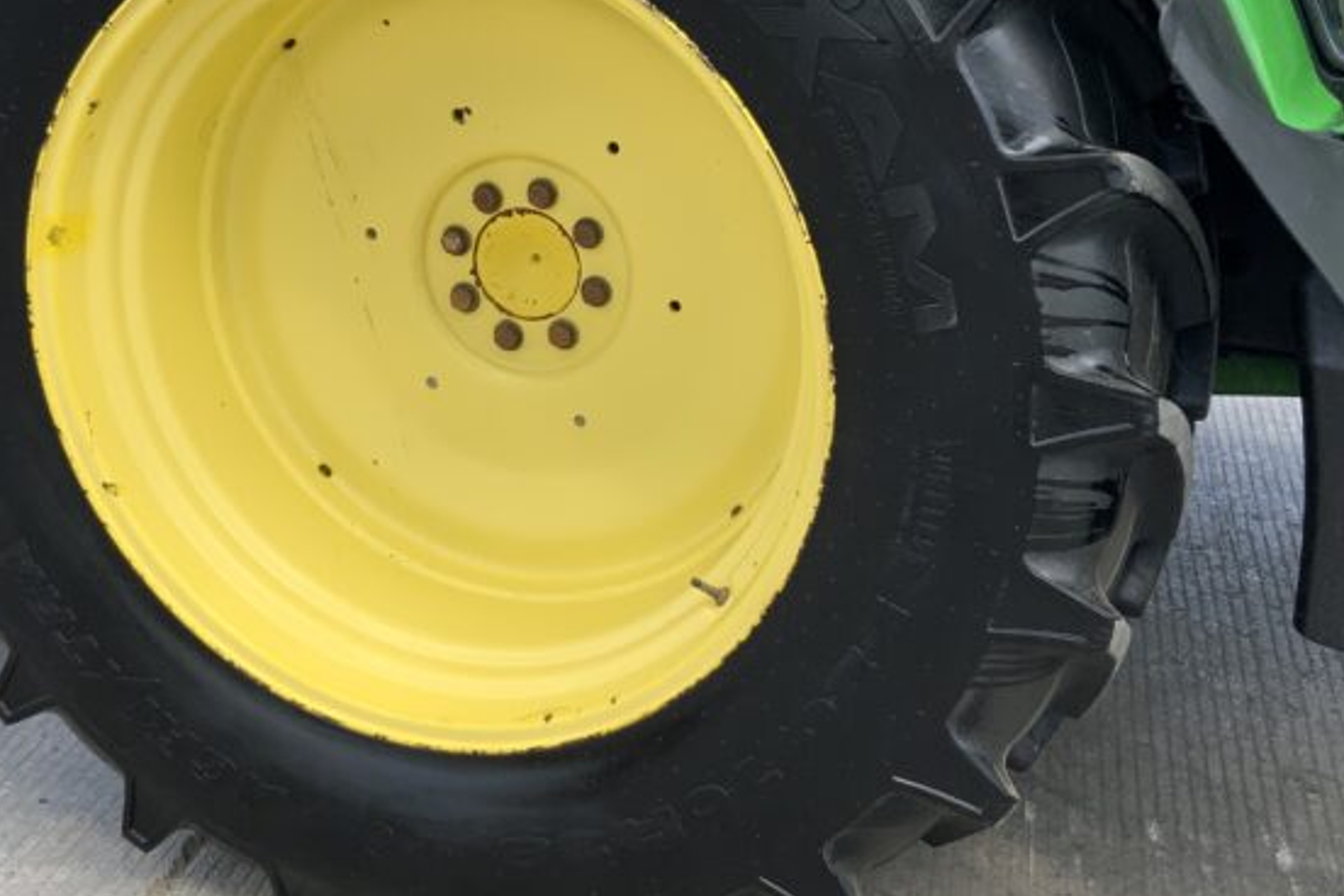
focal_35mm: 56
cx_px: 604
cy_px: 292
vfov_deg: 24.1
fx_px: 2091
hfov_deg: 35.6
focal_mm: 3
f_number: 1.8
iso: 16
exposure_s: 1/509
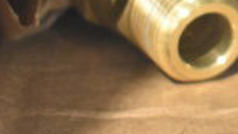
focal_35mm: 232
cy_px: -144
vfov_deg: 5.1
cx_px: 441
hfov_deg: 8.9
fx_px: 1465
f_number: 4.8
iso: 4000
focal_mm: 36
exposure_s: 1/60
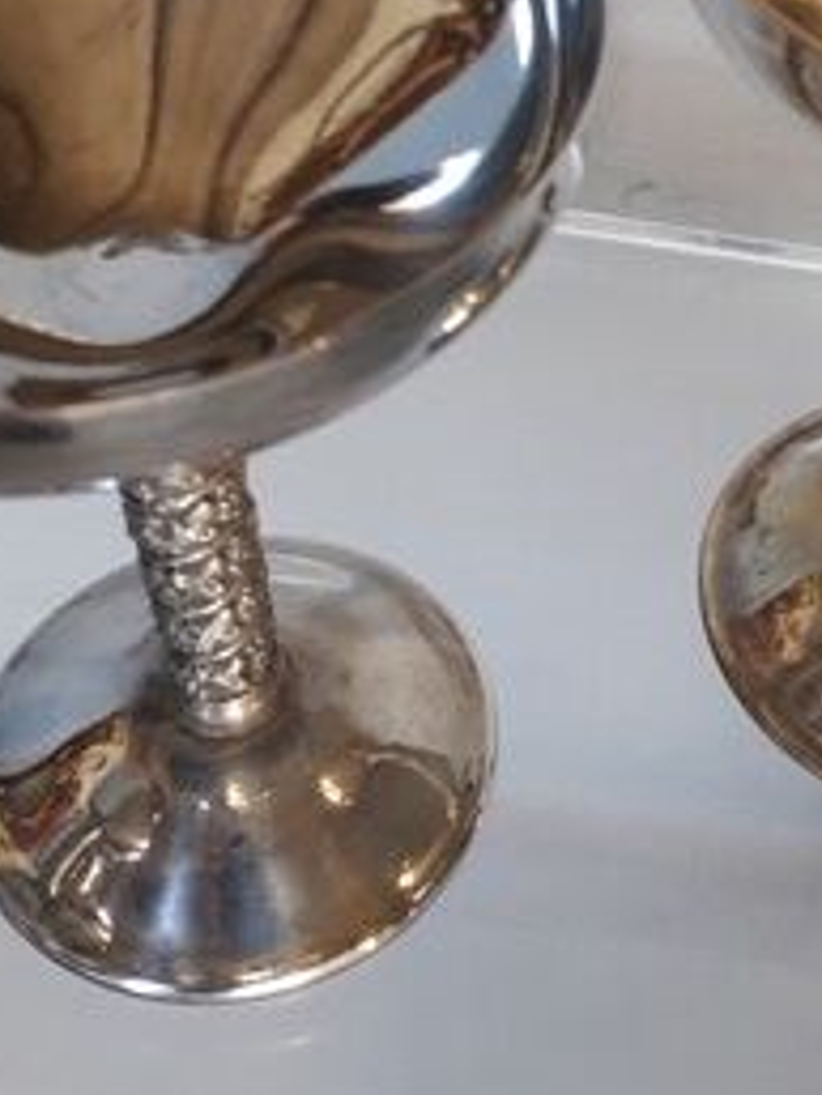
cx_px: 656
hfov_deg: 23.0
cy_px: 285
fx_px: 1993
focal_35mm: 63
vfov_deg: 30.2
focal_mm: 3.6
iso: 80
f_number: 1.9
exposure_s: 1/50
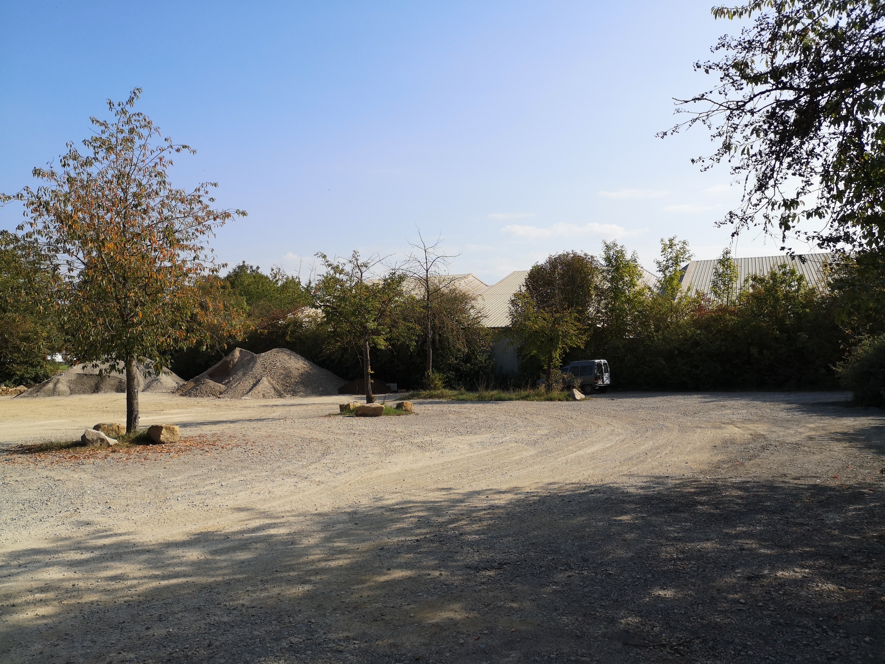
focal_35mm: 27
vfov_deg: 51.4
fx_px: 690
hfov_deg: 65.3
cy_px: 332
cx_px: 442
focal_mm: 3.95
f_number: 1.8
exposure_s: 1/3185
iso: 50
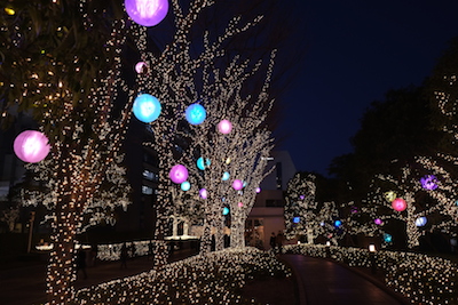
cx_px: 229
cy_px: 152
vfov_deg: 48.0
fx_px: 344
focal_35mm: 27
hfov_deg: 67.4
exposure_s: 1/15
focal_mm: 18
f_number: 6.4
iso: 800
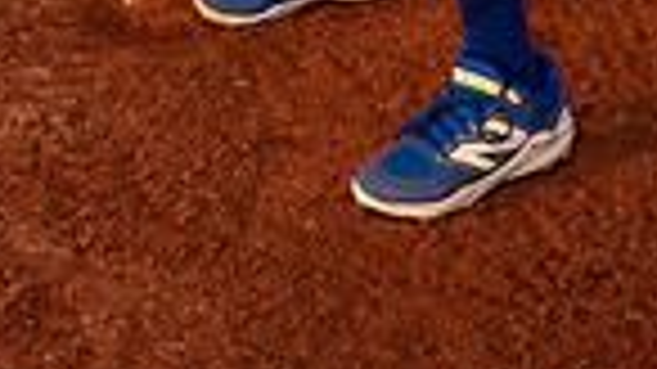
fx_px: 2299
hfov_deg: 16.3
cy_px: -576
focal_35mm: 132
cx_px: 356
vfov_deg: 8.3
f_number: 4
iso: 250
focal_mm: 41
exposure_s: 1/1250
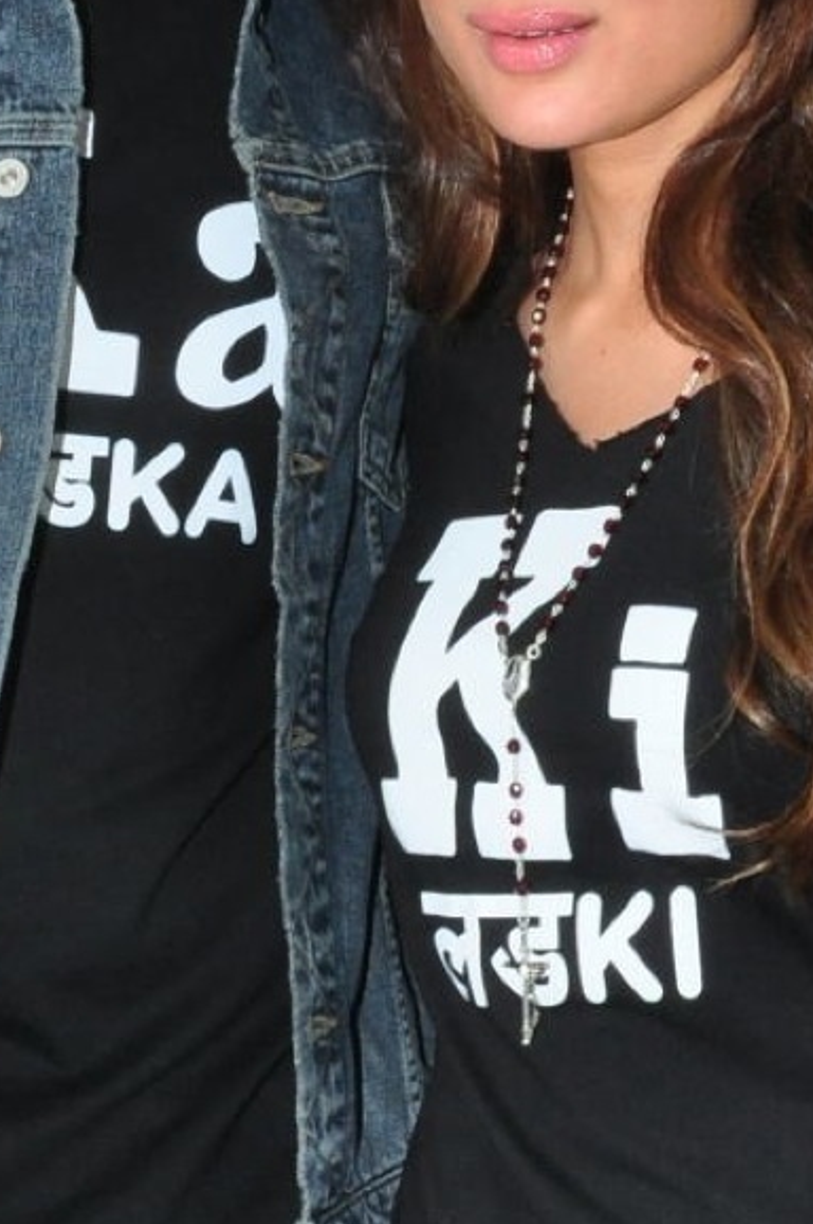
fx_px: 4142
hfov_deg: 11.2
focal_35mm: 122
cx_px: 256
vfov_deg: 16.8
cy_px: 750
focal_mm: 26
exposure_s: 1/125
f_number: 20
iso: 800
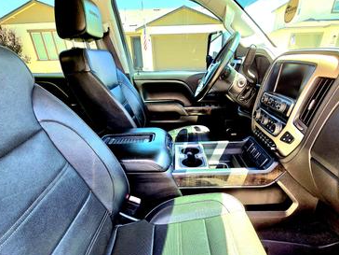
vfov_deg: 69.0
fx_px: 176
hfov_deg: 87.7
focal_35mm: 18
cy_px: 176
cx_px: 178
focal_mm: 2.2
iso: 80
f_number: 2.2
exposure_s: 1/60.2
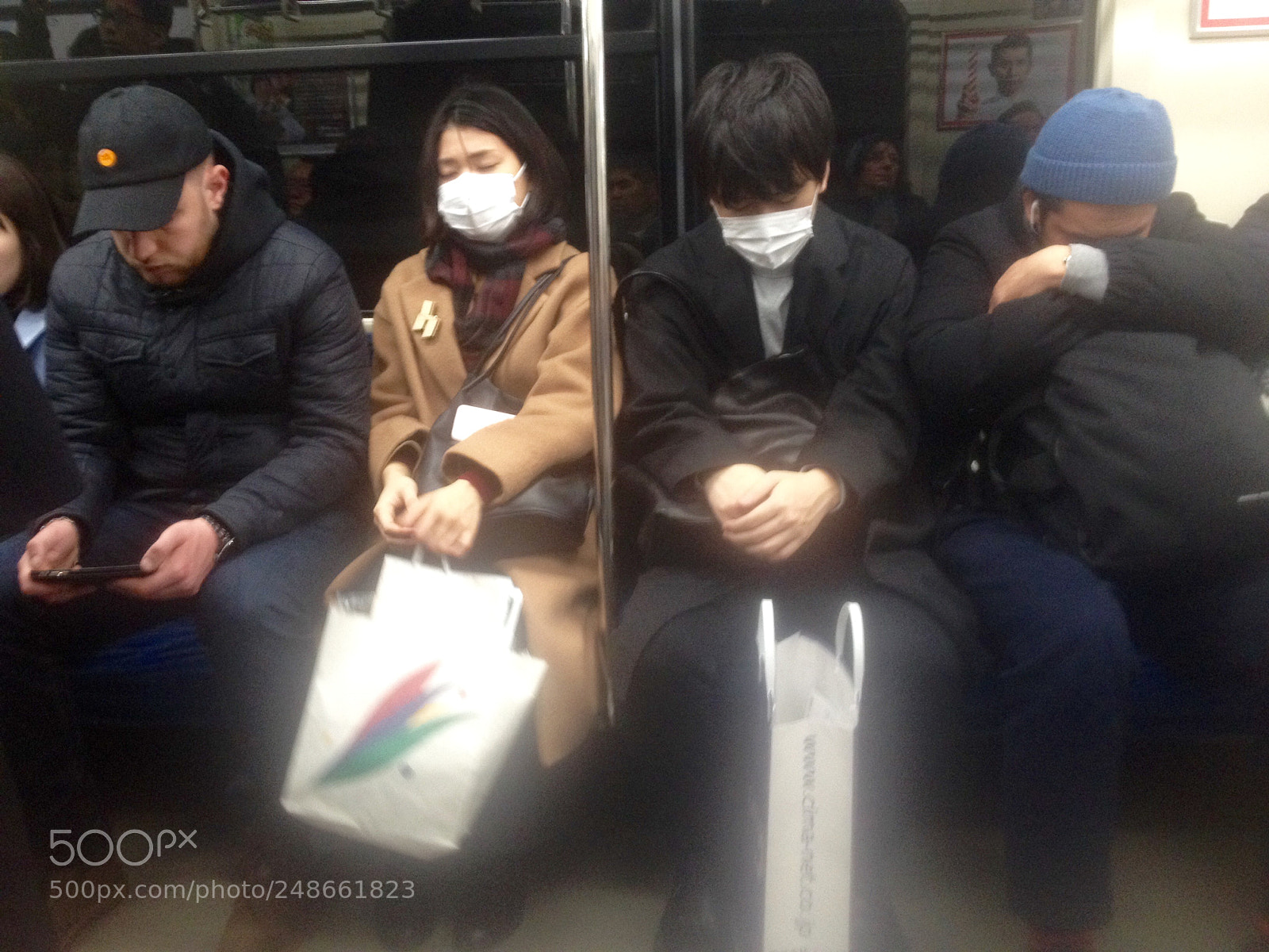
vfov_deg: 40.7
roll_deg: +3.7
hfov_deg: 52.6
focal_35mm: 35
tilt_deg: -15.6
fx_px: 1283
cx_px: 634
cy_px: 476
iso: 200
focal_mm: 4.28
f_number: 2.4
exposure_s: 1/20
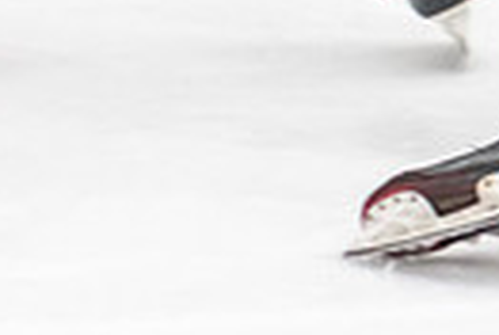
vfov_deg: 2.3
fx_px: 8377
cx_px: 544
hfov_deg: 3.4
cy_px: -536
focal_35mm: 603
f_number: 2.8
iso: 3200
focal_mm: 95
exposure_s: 1/640
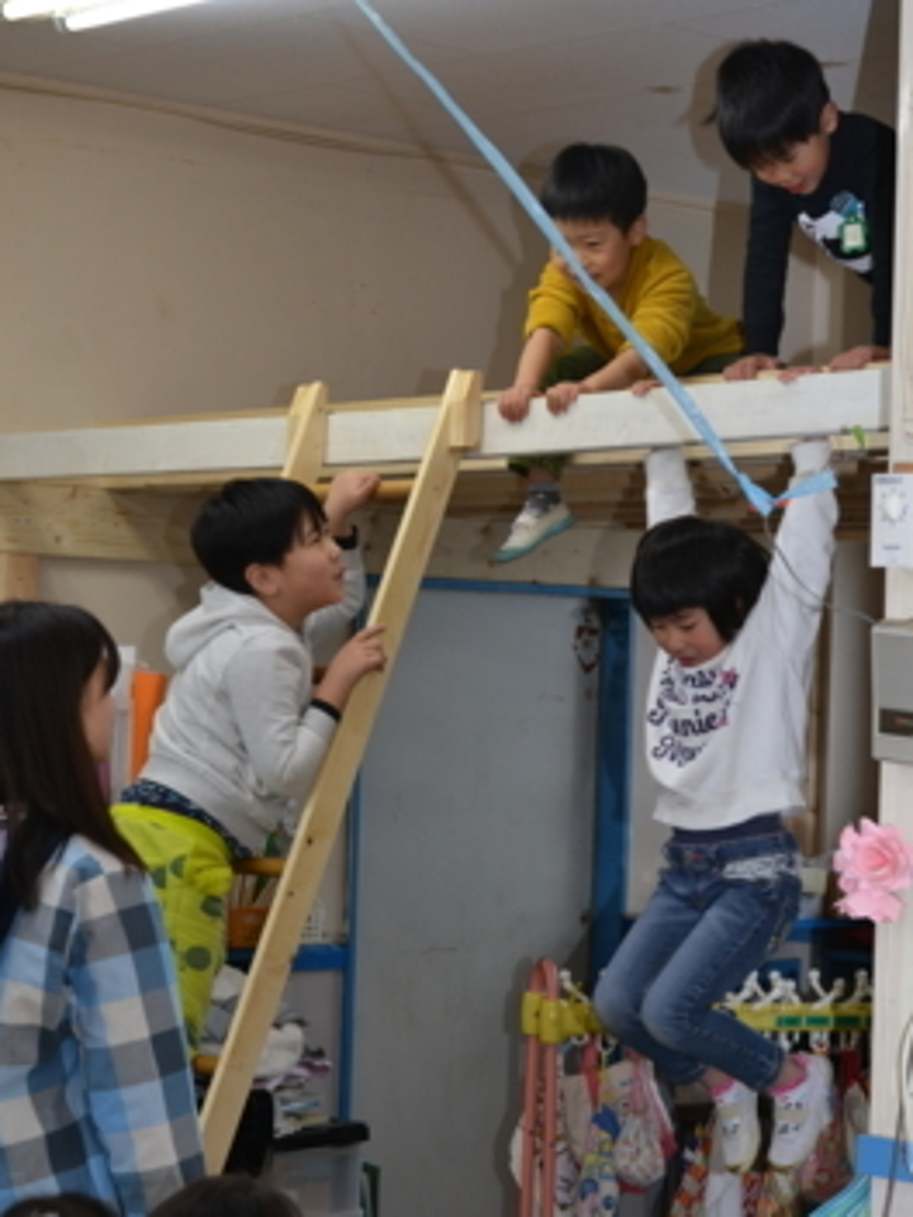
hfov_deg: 18.0
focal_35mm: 82
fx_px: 2884
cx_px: 458
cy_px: 664
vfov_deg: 23.8
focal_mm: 50
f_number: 3.5
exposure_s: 1/60
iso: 400
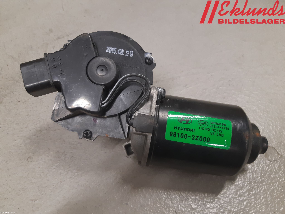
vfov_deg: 53.1
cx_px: 142
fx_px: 214
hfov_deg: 67.3
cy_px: 107
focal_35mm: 26
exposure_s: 1/50
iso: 125
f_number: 1.7
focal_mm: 3.93
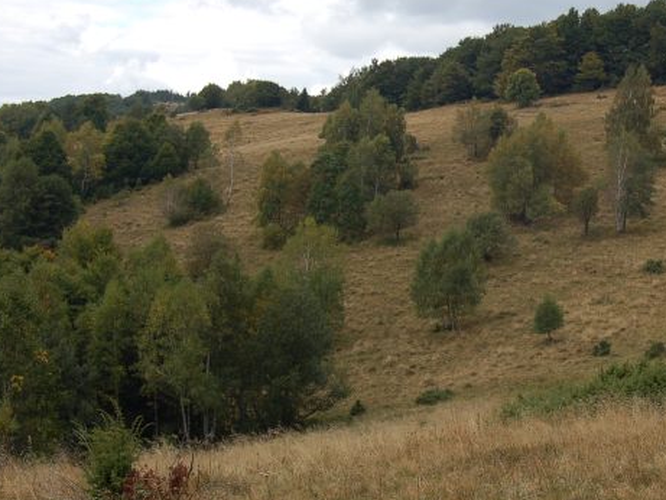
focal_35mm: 80
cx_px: 558
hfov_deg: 23.9
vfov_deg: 18.4
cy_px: 250
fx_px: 1540
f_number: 11
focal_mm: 32
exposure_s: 1/80
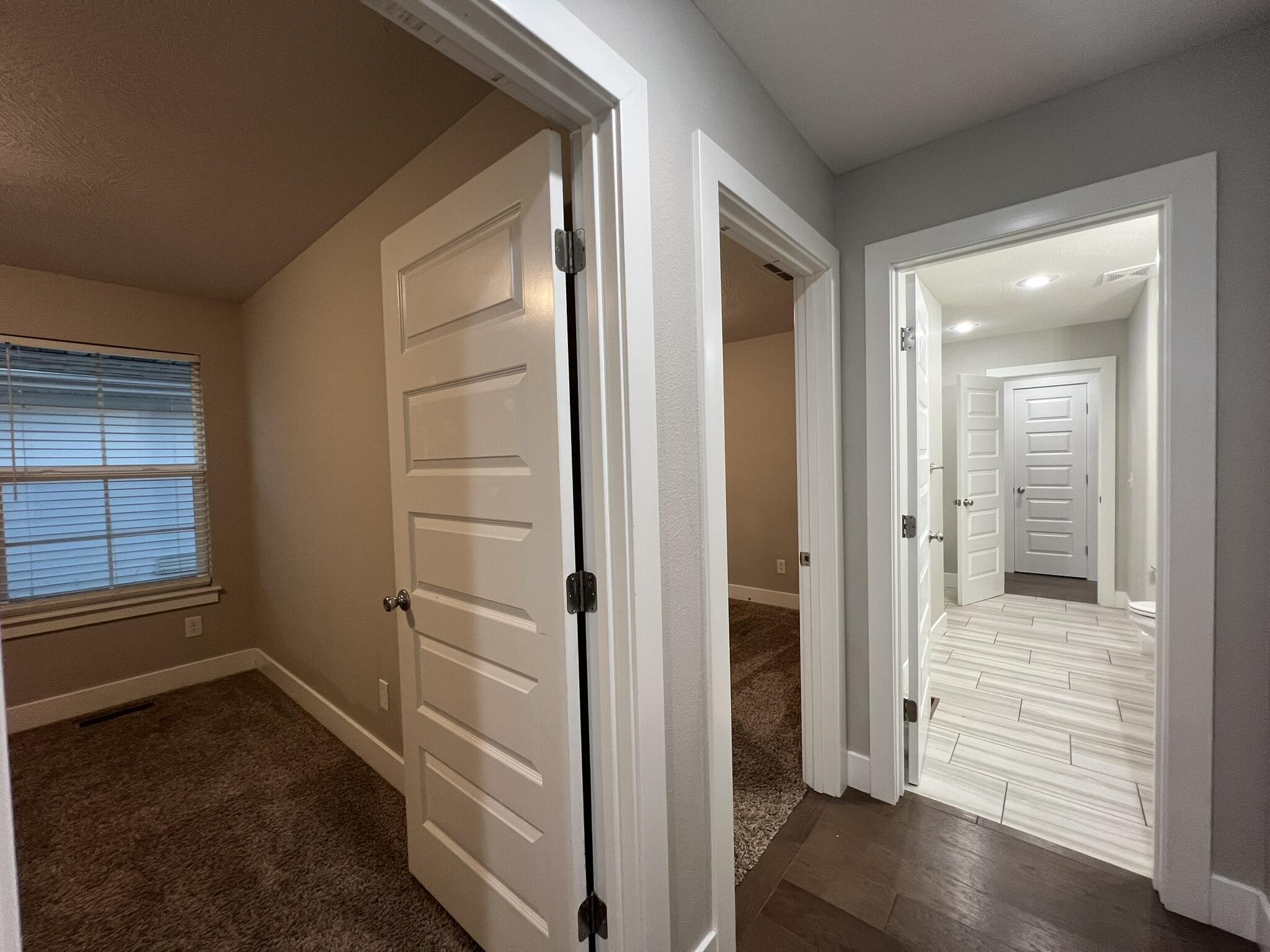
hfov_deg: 106.2
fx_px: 477
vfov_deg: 89.9
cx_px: 635
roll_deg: +1.2
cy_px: 476
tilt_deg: -2.1
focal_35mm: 13
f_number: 1.8
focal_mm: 1.57
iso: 160
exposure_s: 1/60
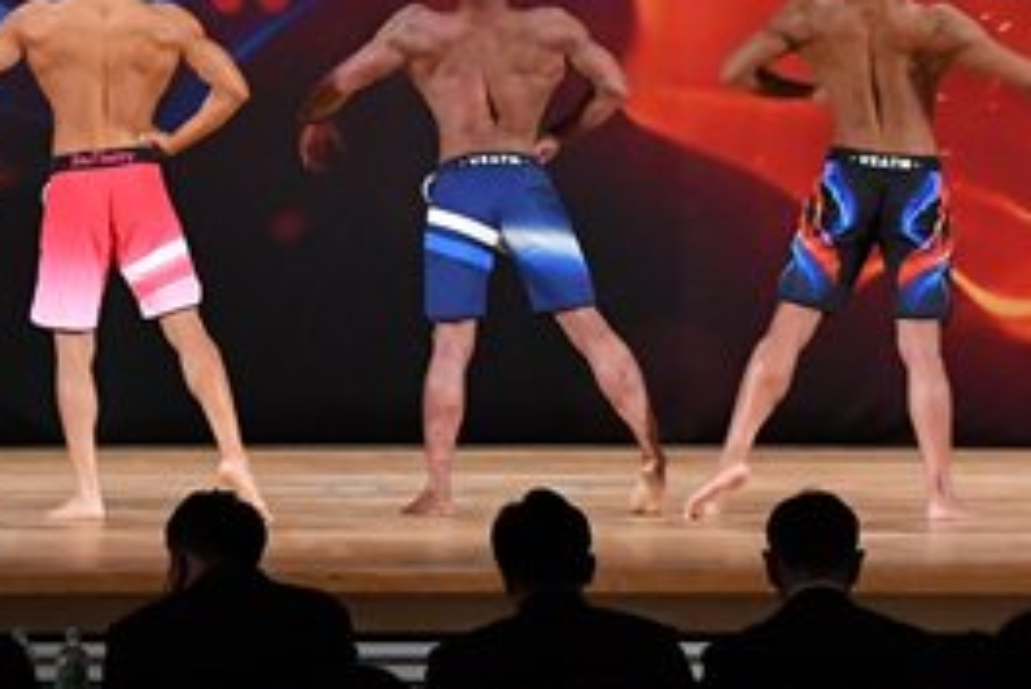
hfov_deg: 8.1
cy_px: -117
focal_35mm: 254
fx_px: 7278
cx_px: 204
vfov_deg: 5.4
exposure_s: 1/400
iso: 3200
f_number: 5.6
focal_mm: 58
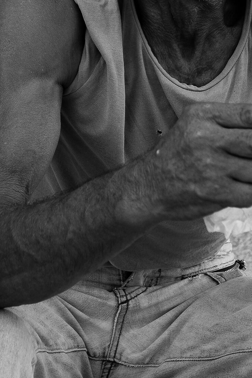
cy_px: 37
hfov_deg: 5.7
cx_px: 175
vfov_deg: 8.5
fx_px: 2542
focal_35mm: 242
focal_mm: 74.4
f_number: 5.3
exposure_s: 1/60
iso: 250
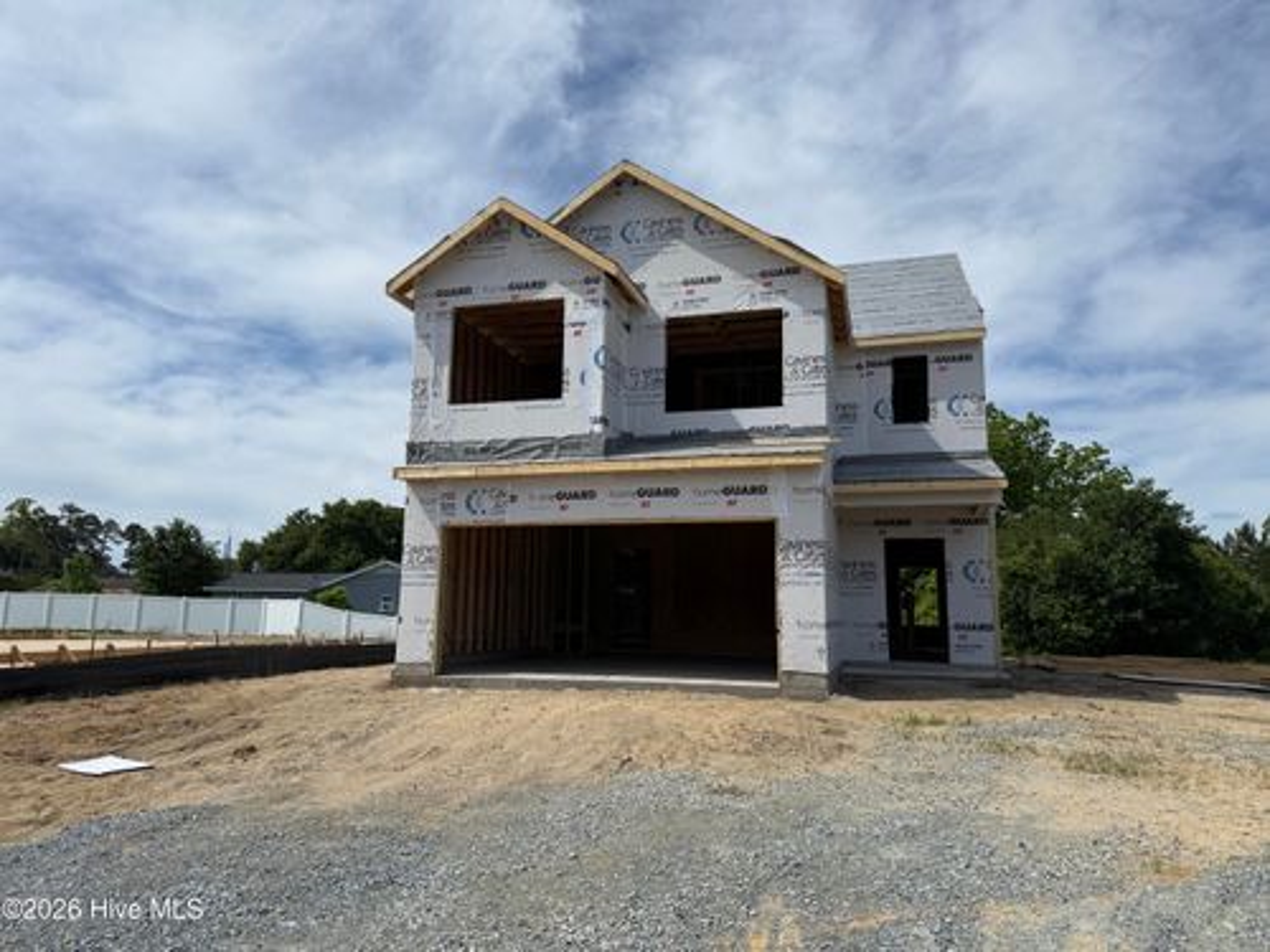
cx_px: 635
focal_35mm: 24
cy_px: 476
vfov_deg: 56.8
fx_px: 881
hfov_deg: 71.6
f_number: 1.78
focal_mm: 6.76
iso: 80
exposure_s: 1/8130
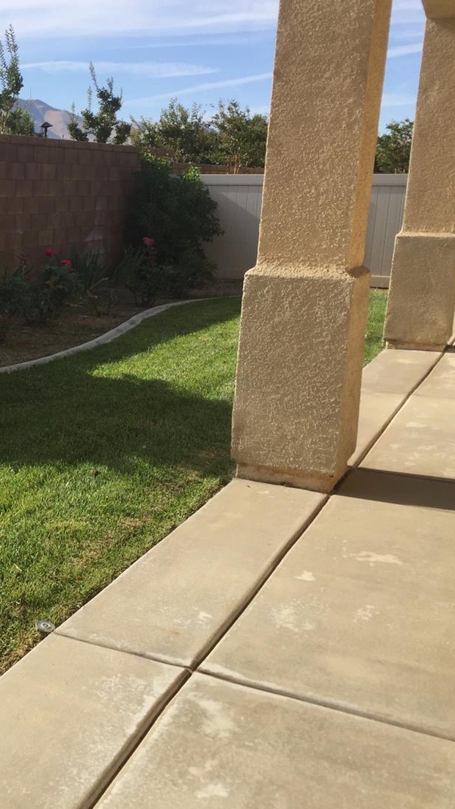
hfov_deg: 26.0
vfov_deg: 47.4
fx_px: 922
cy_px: 401
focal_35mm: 43
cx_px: -18
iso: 32
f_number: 2.2
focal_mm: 4.15
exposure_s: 1/1412
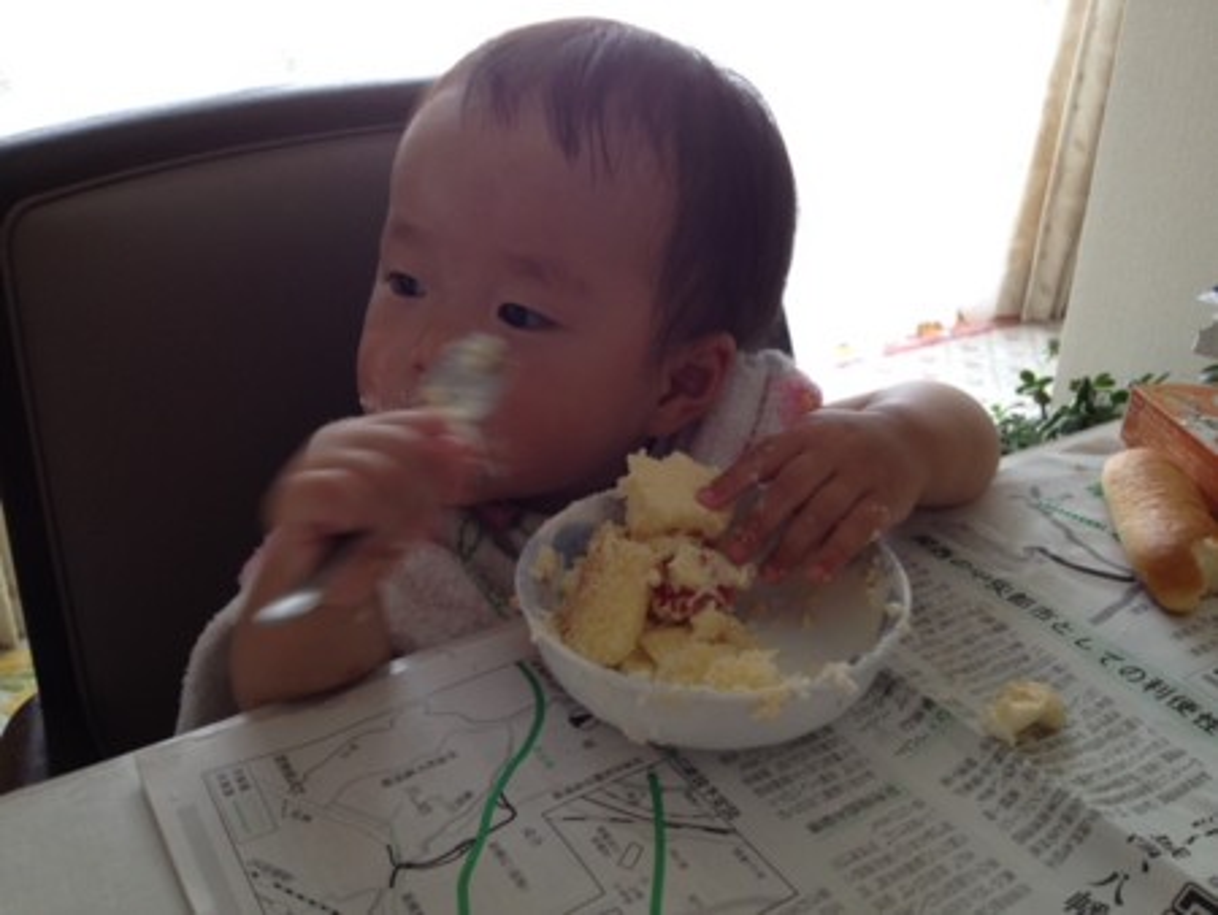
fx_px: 1232
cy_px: 458
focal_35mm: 35
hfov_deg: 52.6
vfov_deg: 40.7
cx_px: 609
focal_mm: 4.28
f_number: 2.4
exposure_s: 1/40
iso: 80
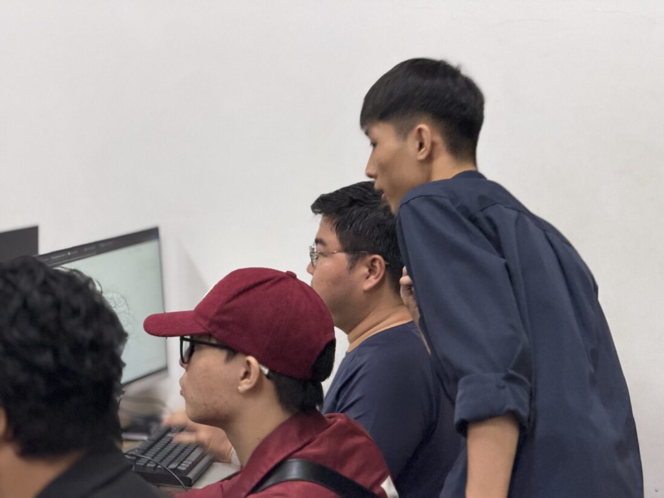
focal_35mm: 100
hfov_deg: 19.6
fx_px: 1918
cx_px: 332
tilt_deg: -6.3
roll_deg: -1.2
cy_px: 249
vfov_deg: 14.8
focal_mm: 16.89
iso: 400
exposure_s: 1/50
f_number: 2.8
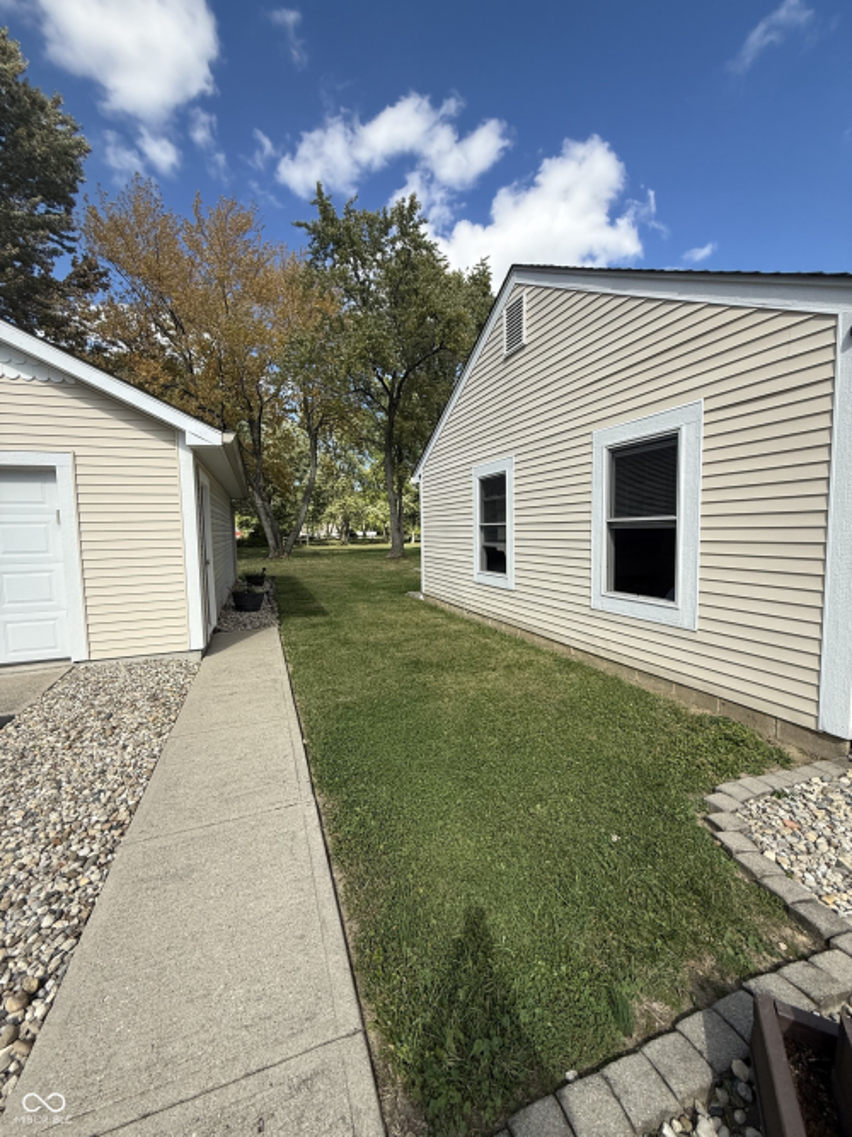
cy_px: 568
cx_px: 426
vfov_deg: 102.1
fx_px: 460
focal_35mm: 14
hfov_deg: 85.7
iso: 50
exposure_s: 1/1050
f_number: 2.2
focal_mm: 2.22
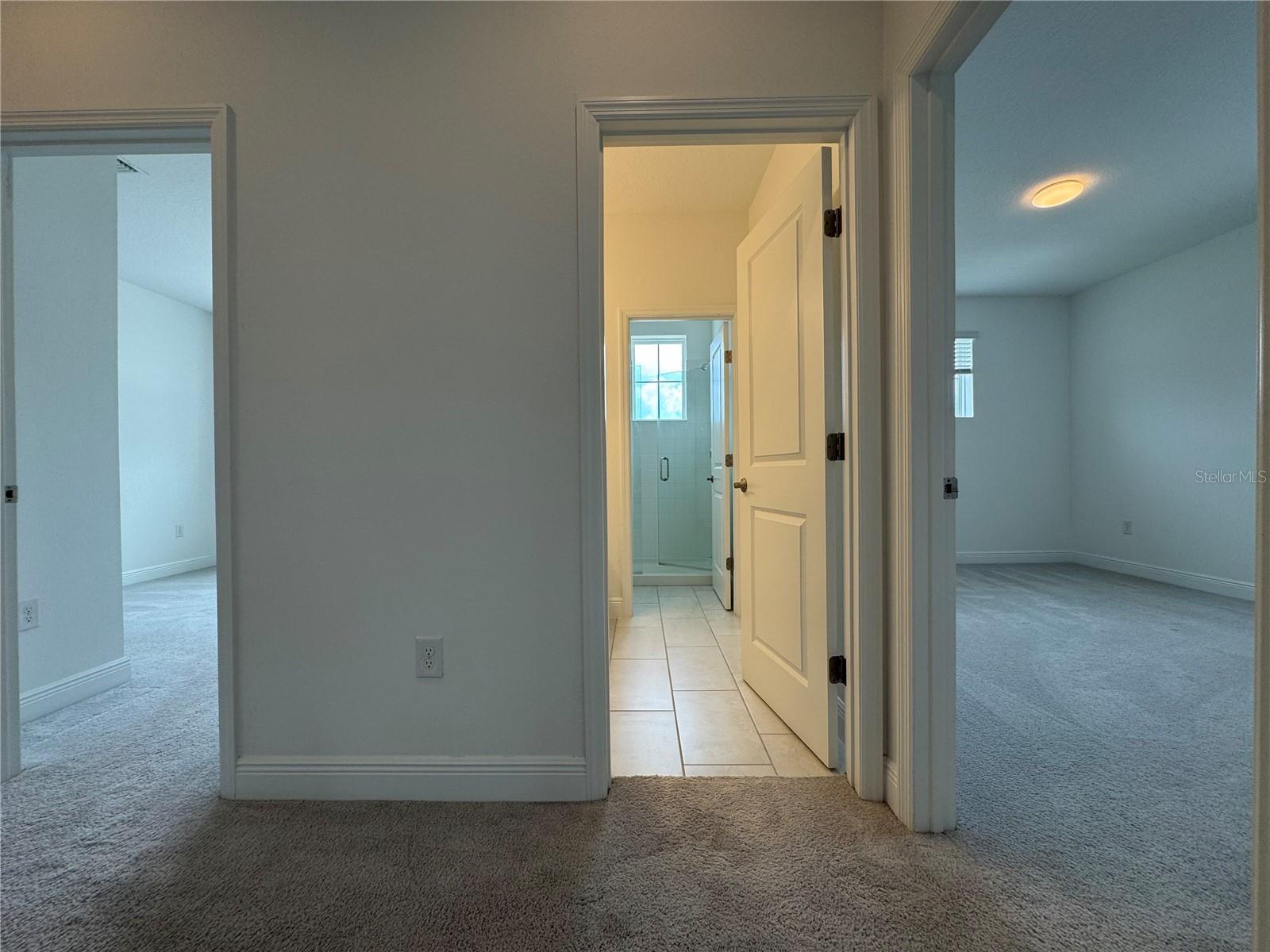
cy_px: 476
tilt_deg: +0.2
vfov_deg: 85.7
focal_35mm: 14
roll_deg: +0.6
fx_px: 514
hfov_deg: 102.1
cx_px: 635
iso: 64
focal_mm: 2.22
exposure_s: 1/120
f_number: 2.2
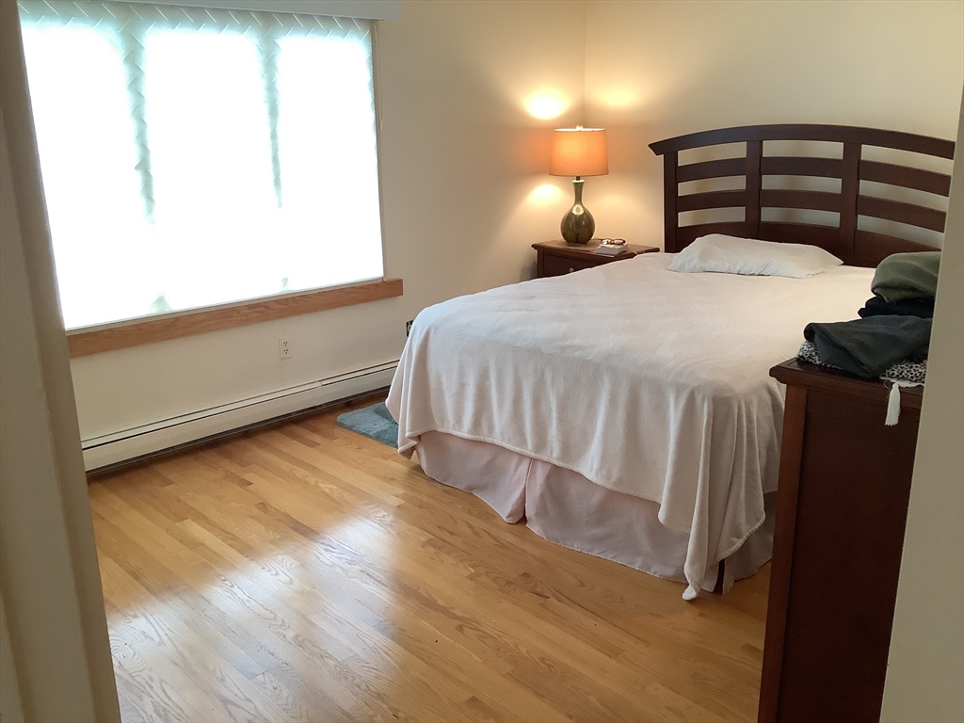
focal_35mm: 31
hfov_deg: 58.4
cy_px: 362
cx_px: 482
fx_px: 863
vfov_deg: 45.4
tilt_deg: -18.5
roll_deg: +0.2
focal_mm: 3.3
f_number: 2.4
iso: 200
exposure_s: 1/60
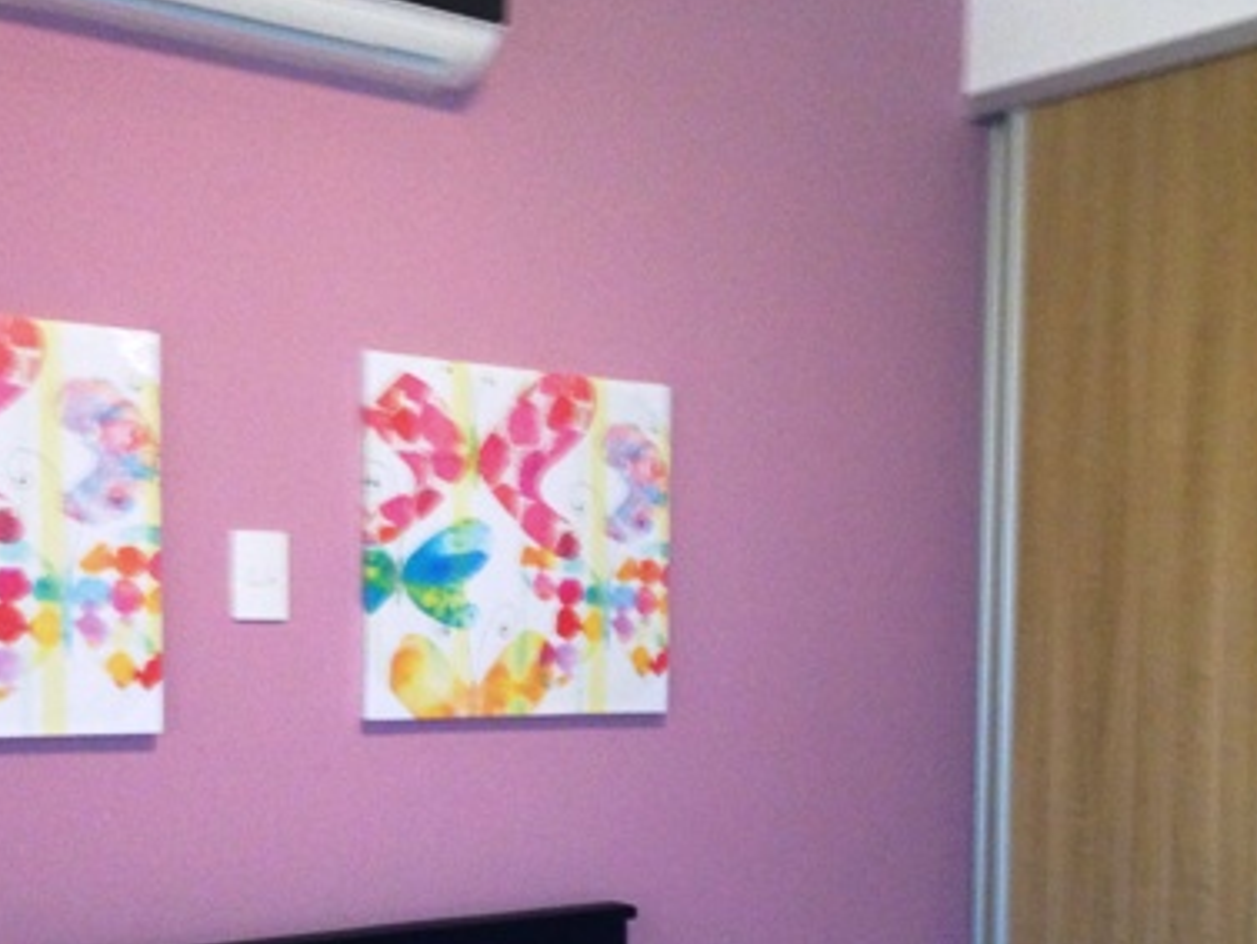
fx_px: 2034
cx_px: 827
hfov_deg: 34.1
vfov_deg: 25.7
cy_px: 734
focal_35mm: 56
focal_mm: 4.12
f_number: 2.4
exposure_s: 1/17
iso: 250
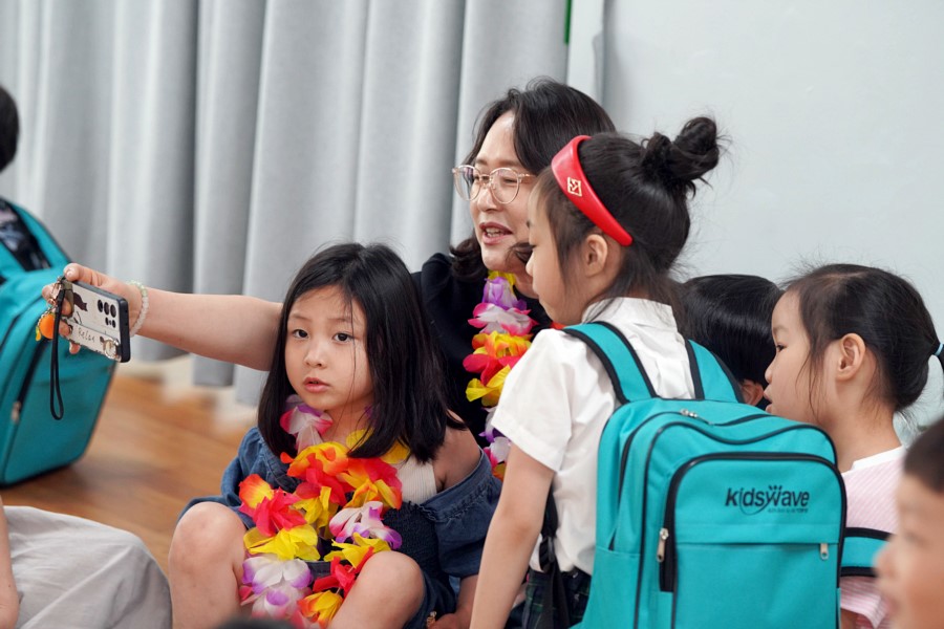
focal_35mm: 109
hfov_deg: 18.8
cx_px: 472
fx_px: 2858
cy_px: 314
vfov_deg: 12.6
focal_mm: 109
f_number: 4
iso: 2000
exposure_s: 1/160
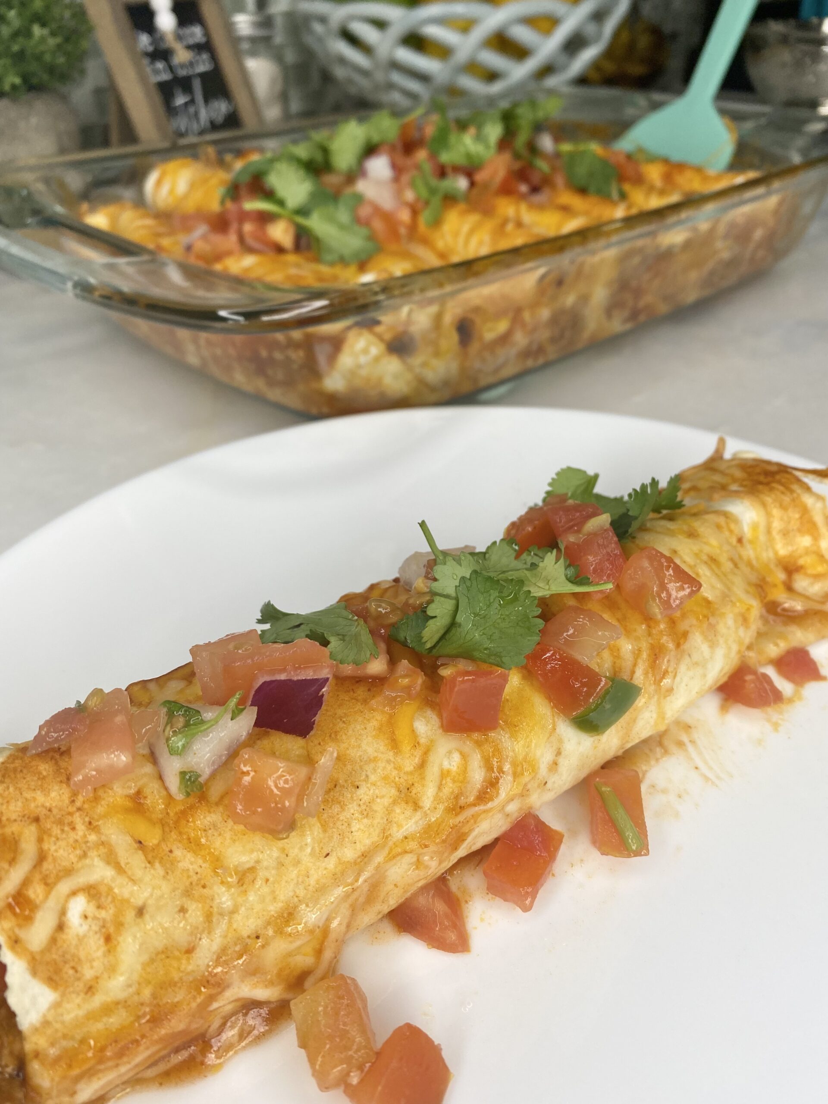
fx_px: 829
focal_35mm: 26
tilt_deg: -34.6
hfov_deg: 53.1
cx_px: 414
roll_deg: +0.8
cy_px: 552
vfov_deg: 67.3
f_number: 1.8
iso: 32
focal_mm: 4.25
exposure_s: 1/412
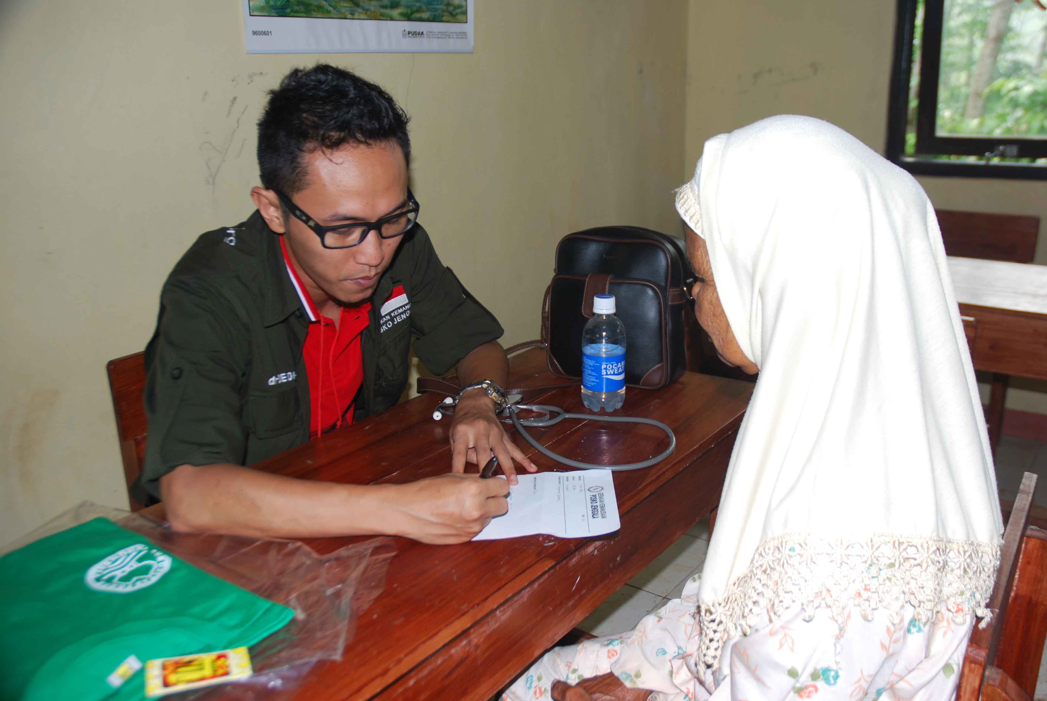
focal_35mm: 33
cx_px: 524
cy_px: 350
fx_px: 961
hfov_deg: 57.2
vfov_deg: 40.1
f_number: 3.8
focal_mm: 22
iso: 200
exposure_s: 1/60
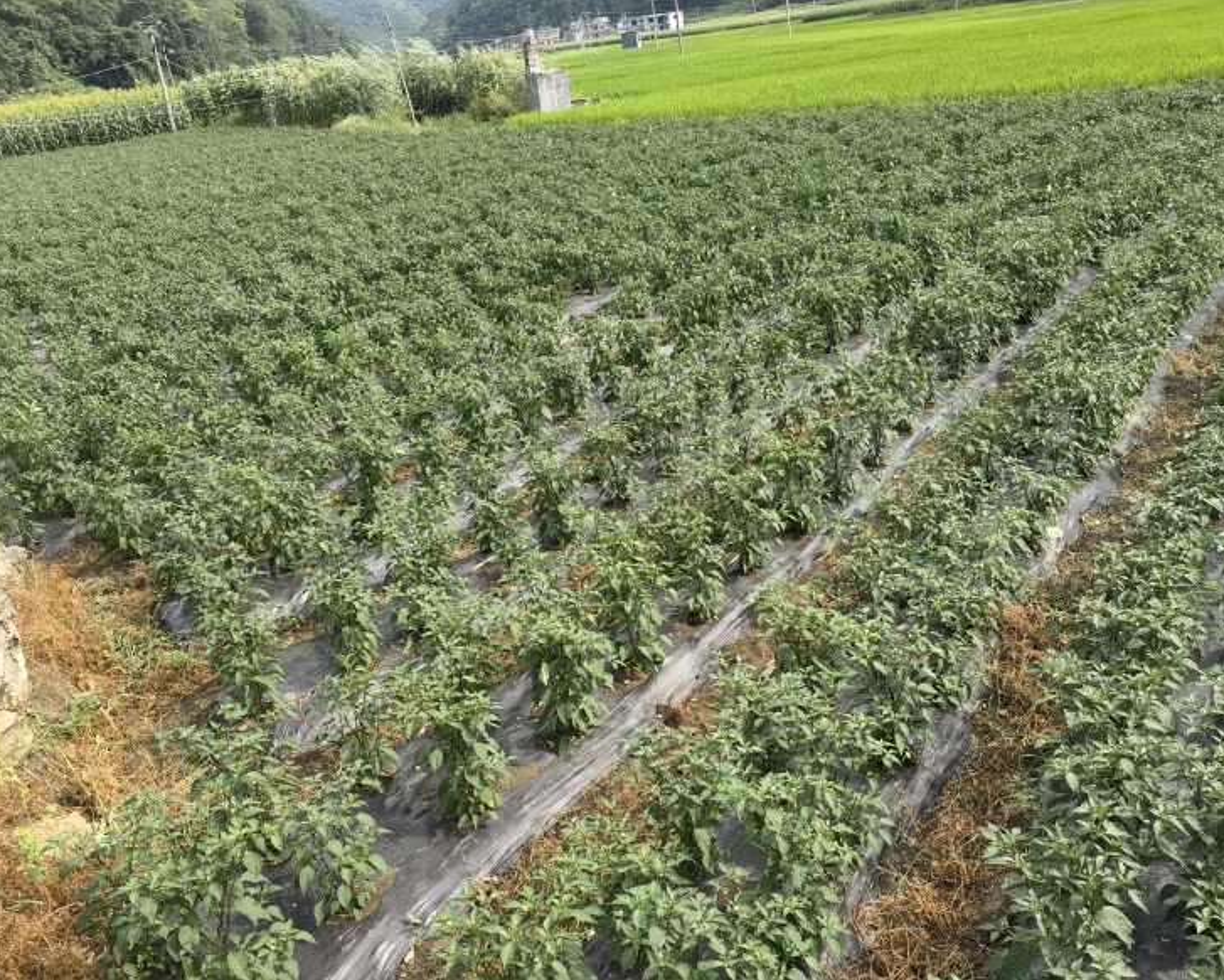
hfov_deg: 60.4
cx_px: 638
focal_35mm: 29
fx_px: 1051
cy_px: 477
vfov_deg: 50.0
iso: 50
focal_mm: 5.54
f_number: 1.8
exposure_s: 1/523
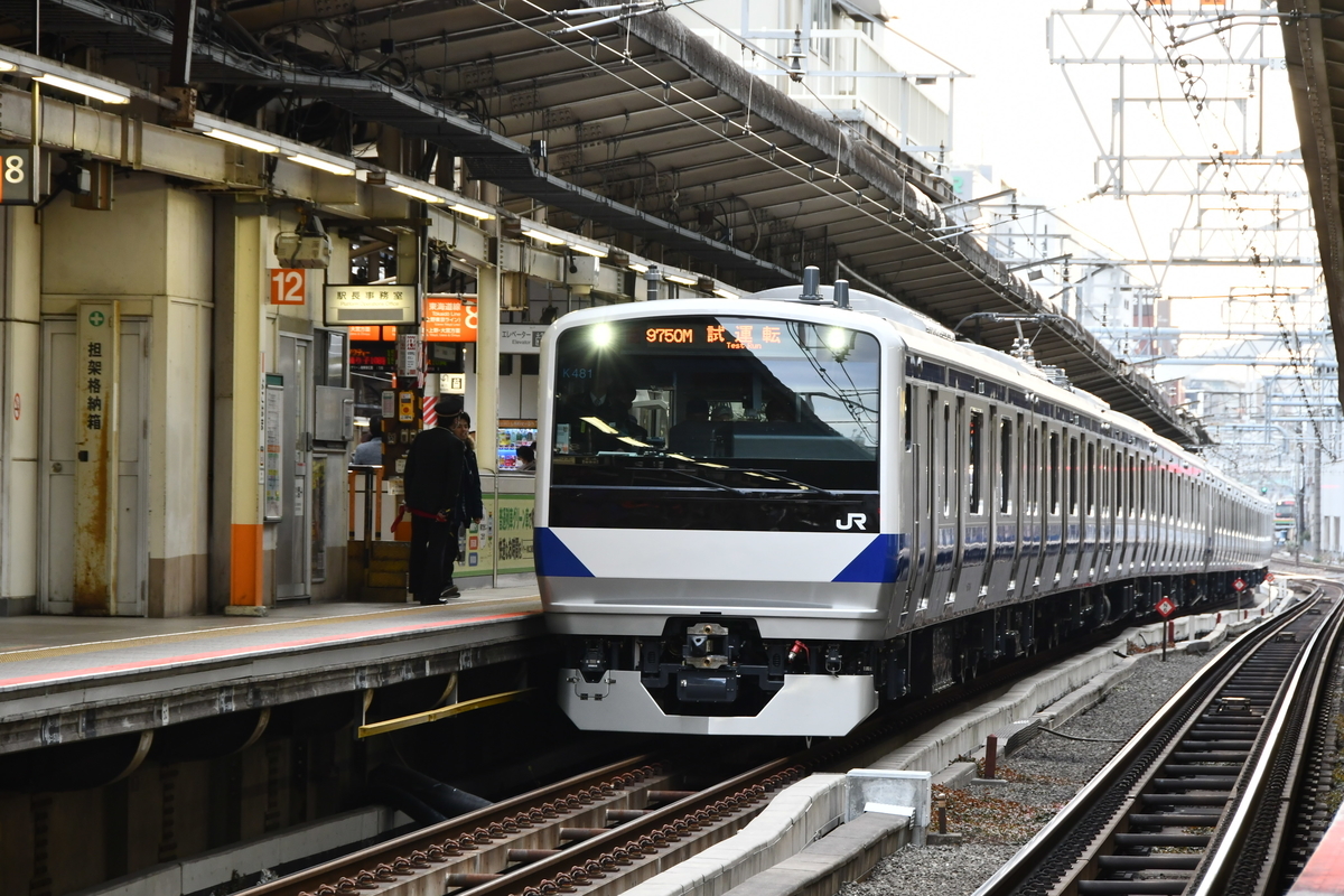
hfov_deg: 12.2
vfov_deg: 8.2
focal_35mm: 168
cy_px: 448
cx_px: 672
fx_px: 6272
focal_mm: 112
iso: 640
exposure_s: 1/100
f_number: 8
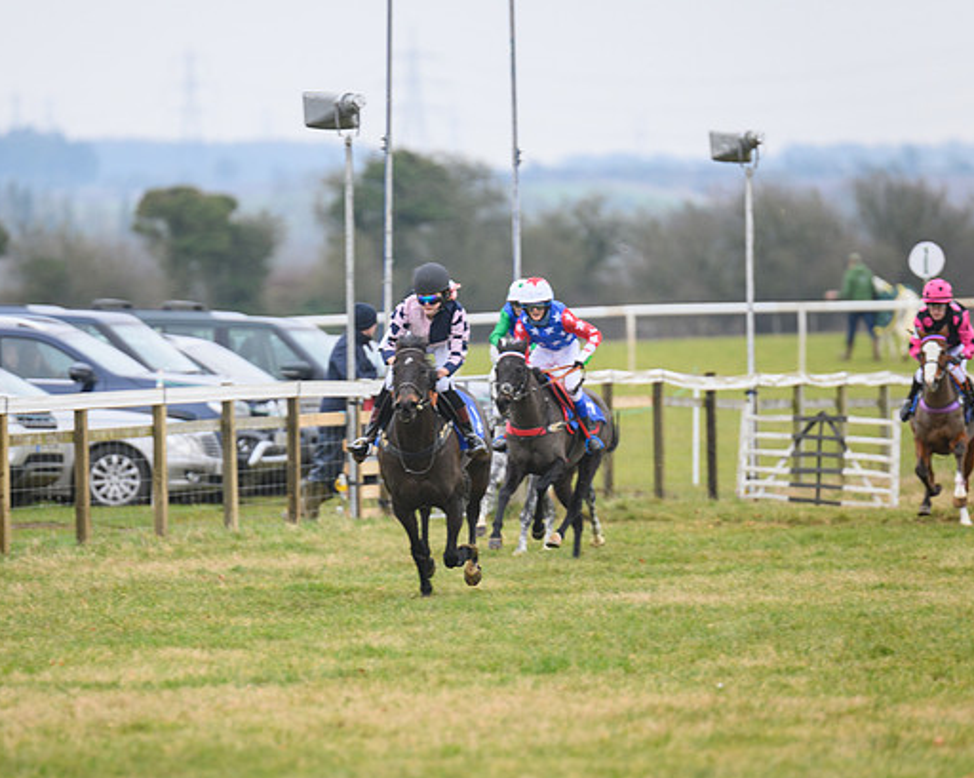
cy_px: 395
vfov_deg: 3.7
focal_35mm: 413
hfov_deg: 4.7
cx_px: 395
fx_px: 11899
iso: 800
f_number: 4
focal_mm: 300
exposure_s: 1/500
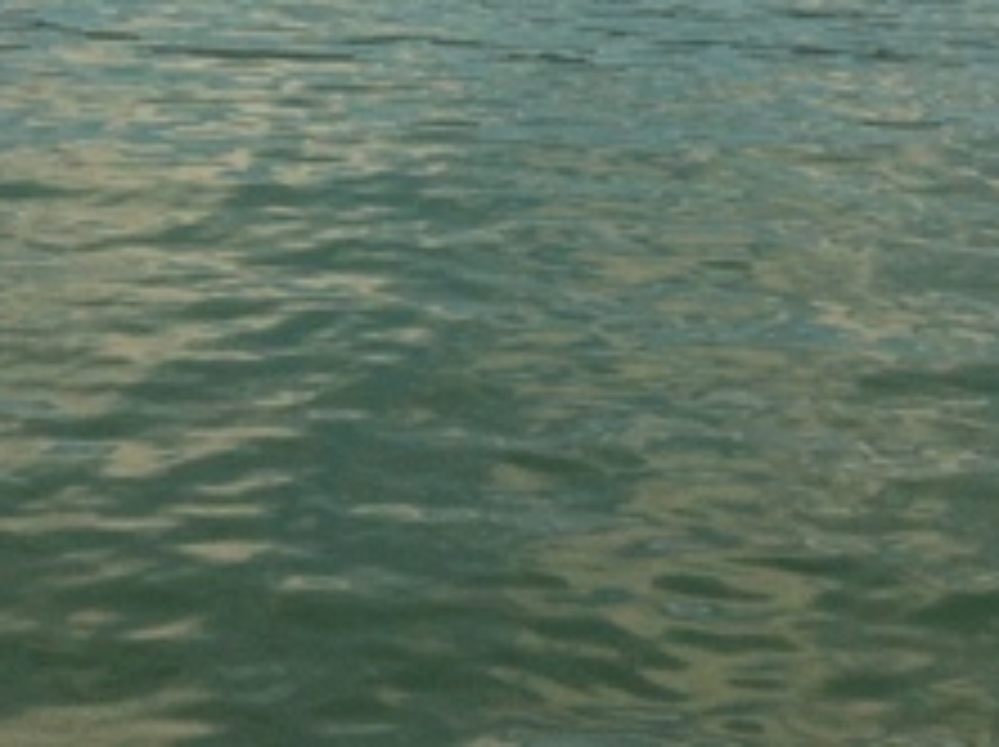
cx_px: 333
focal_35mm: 123
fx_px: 3546
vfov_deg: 11.4
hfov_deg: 16.0
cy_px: -470
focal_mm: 3.85
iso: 80
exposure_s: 1/949
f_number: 2.8
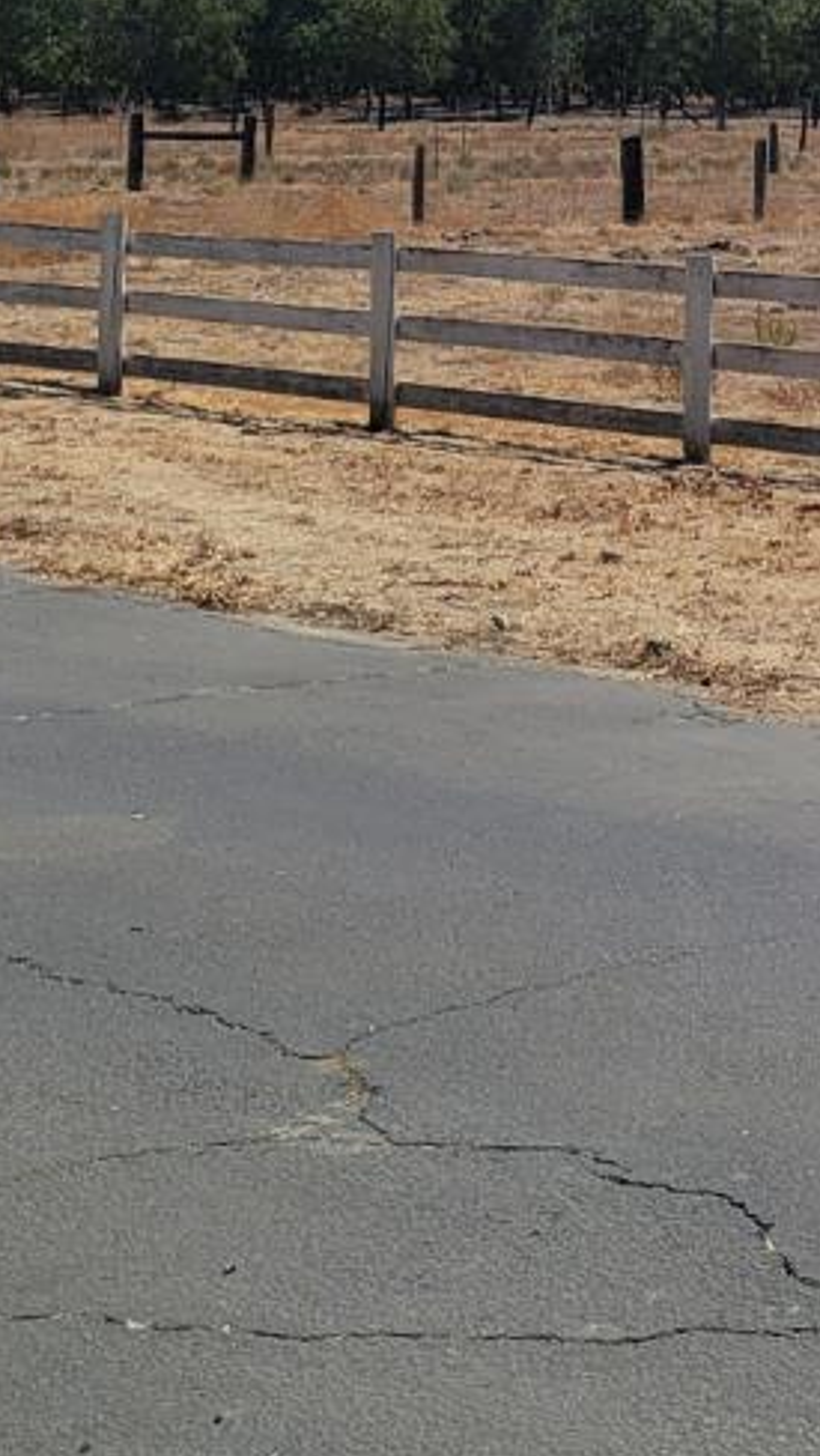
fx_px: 3358
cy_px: 91
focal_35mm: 87
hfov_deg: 12.7
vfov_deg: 23.7
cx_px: 1485
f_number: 1.8
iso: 40
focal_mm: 5.4
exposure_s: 1/5271
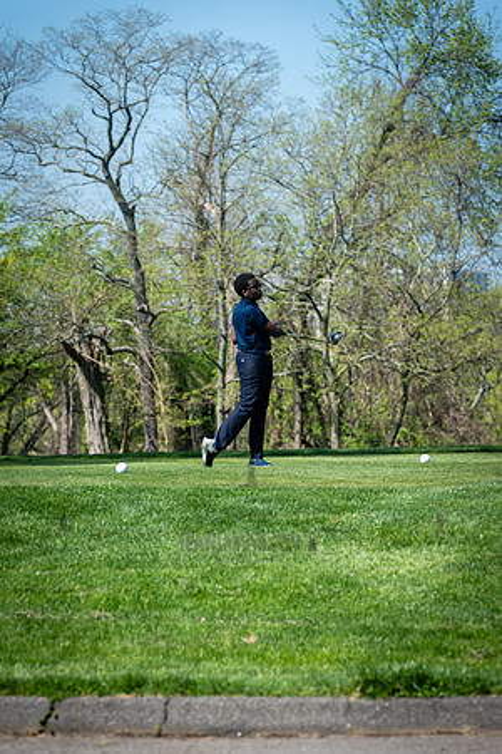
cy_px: 377
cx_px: 251
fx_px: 3242
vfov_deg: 13.2
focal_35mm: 155
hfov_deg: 8.9
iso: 100
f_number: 5.6
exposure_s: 1/320
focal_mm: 155
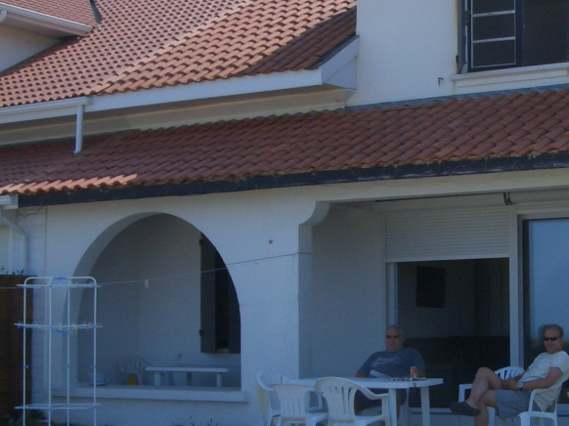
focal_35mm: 77
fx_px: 1265
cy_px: 192
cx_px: 573
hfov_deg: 24.2
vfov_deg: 19.1
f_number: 4.3
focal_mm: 5.8
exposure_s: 1/500
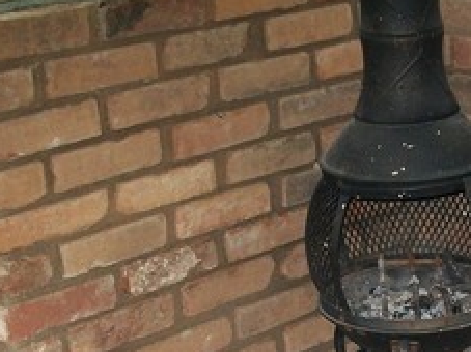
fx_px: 1346
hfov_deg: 19.7
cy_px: 283
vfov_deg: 14.8
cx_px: 363
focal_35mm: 99
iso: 240
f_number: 3
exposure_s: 1/40
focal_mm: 7.6
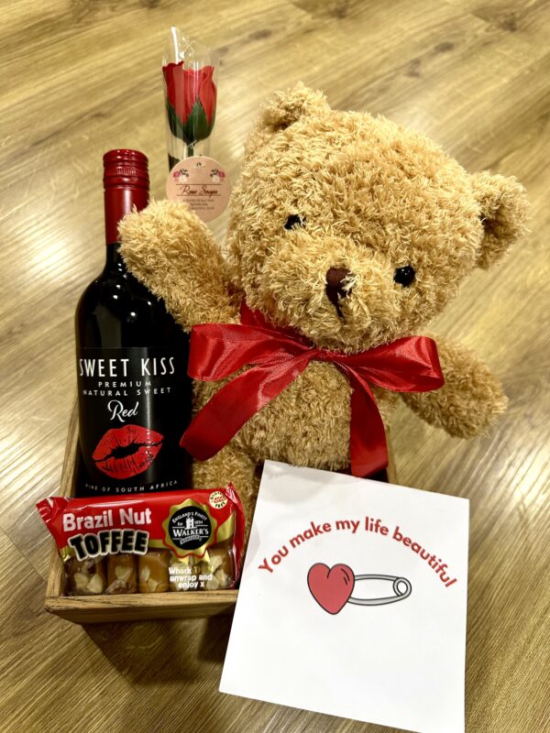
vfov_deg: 71.6
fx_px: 508
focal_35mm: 24
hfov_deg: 56.8
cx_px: 275
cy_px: 366
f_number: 1.78
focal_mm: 6.86
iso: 250
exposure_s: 1/61
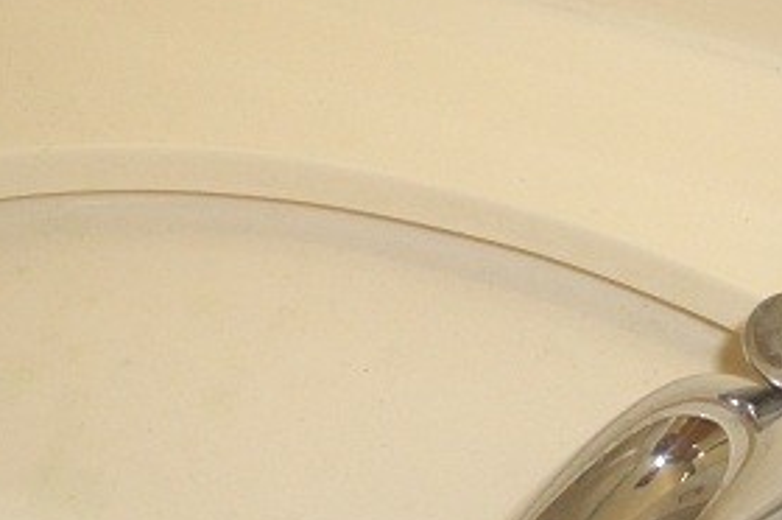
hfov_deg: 20.3
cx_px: 573
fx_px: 2170
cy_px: 268
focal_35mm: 100
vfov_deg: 13.7
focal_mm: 5.8
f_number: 2.6
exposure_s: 1/125
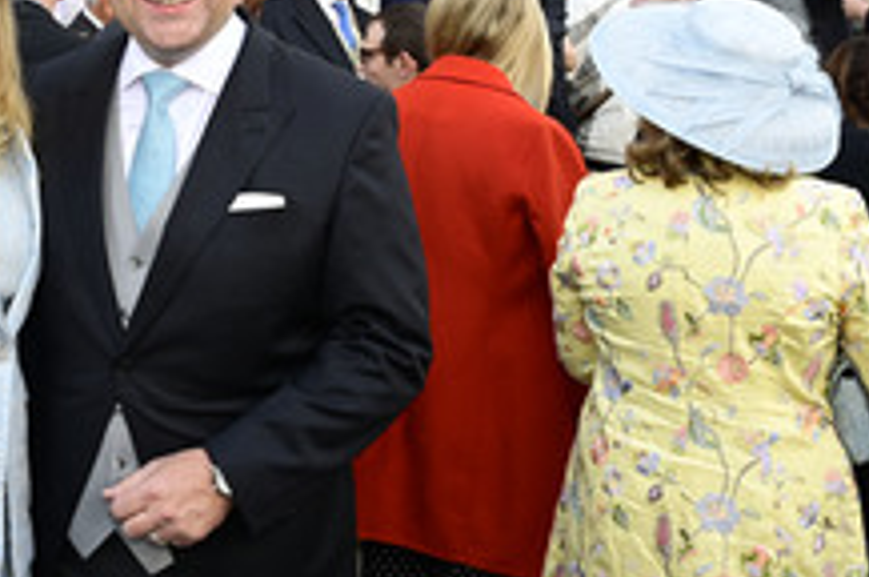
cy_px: 216
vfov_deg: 25.3
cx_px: 46
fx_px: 1278
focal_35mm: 53
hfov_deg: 34.8
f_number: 7.1
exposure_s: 1/200
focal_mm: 25.5
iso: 500
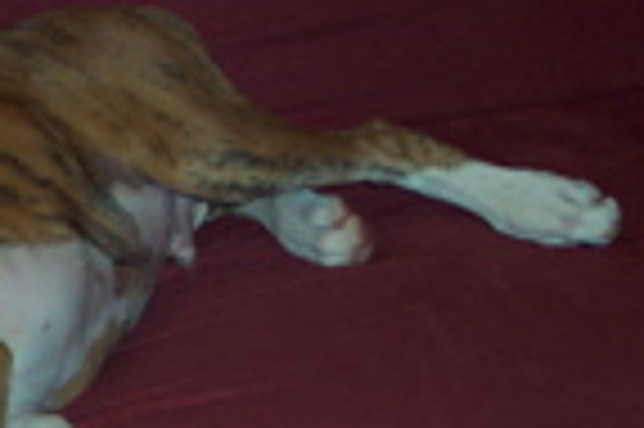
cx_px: -68
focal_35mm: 143
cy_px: 360
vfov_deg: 9.5
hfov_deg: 14.0
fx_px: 2555
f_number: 3.4
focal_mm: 10.7
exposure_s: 1/45
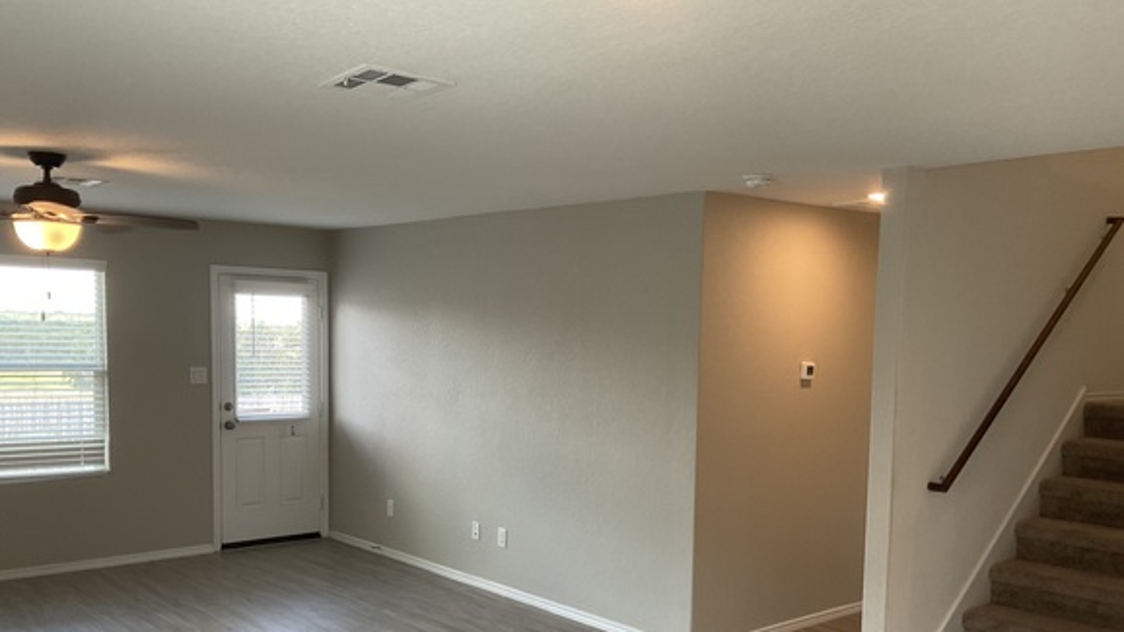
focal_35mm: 35
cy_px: 428
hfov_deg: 56.6
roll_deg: -1.8
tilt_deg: -5.6
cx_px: 552
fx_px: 1043
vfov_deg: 33.4
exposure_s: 1/60
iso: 40
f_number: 1.8
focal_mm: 3
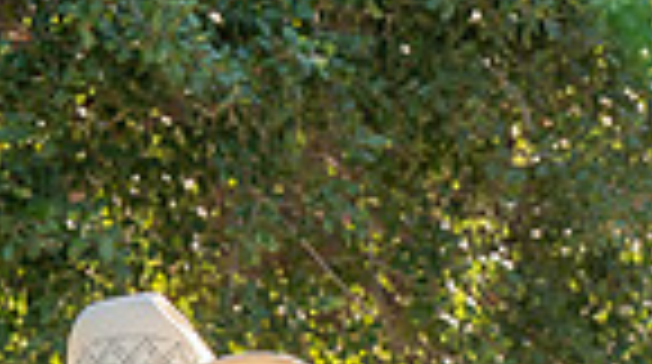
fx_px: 8837
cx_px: 6
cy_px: 1093
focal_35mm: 512
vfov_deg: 2.3
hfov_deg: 4.2
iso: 200
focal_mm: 91
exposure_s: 1/200
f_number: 7.1
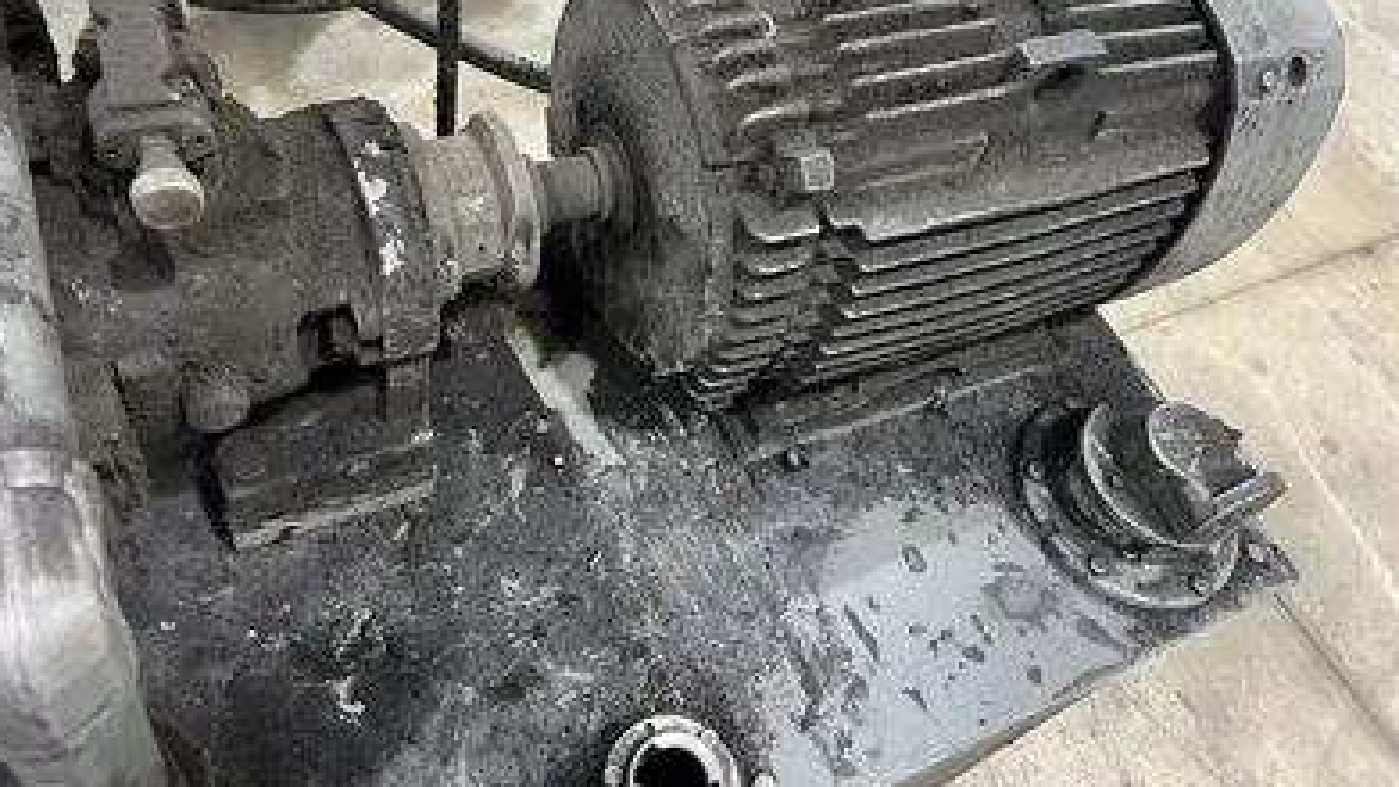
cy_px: 272
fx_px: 1076
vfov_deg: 39.8
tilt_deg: -50.3
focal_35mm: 29
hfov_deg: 66.1
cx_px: 694
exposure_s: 1/60
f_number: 1.5
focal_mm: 5.7
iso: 160
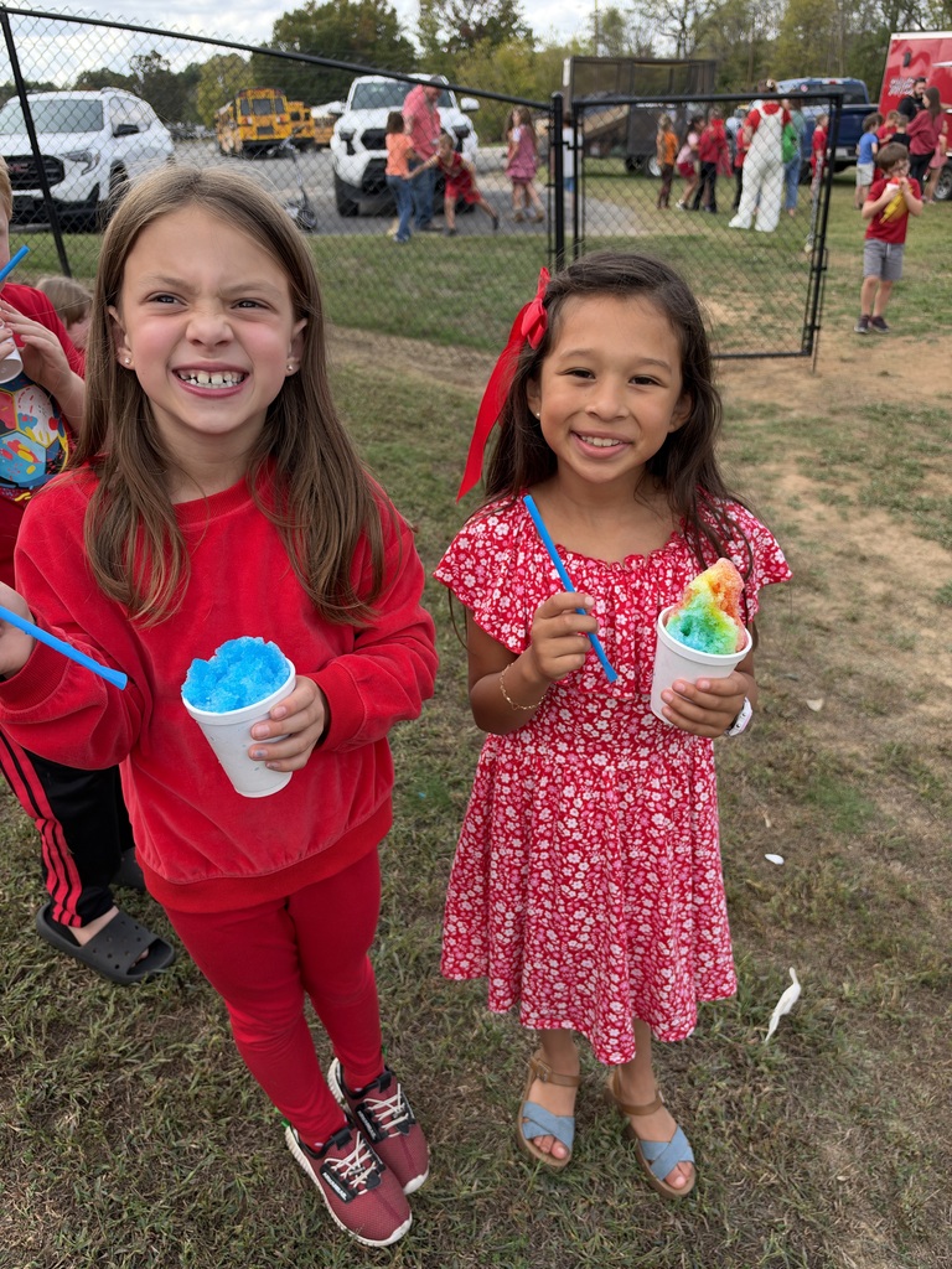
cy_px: 634
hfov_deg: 56.8
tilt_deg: -27.9
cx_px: 476
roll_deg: +2.7
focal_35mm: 24
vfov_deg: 71.6
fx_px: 880
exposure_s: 1/928
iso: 64
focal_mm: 6.93
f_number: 1.8
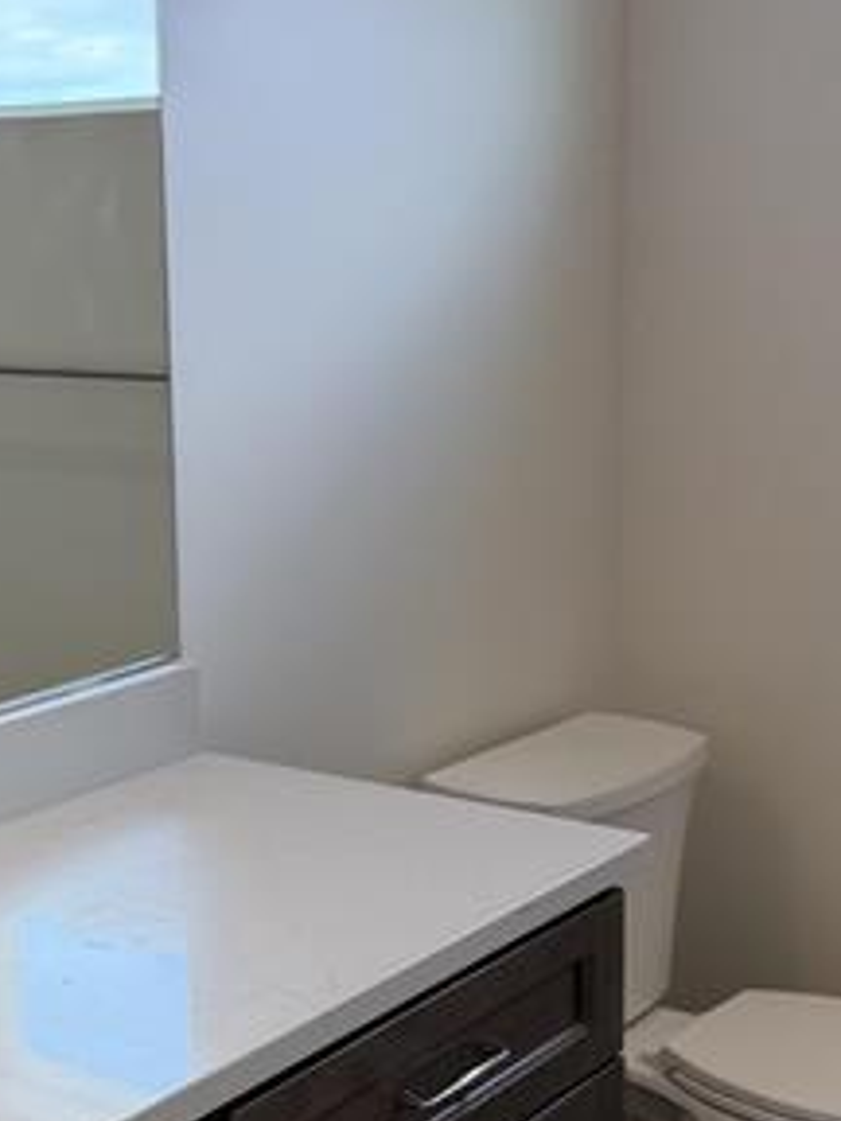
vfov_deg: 30.3
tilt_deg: -10.6
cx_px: 187
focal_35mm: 64
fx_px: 2073
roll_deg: +1.9
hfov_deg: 22.7
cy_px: 580
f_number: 1.78
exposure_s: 1/210
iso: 64
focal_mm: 6.76
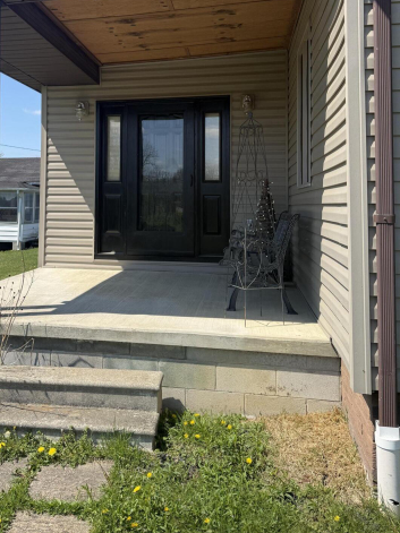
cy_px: 173
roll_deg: -0.4
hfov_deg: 41.1
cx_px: 126
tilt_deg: +4.4
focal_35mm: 34
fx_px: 524
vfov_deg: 52.8
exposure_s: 1/2907
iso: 80
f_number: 1.78
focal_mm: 6.76
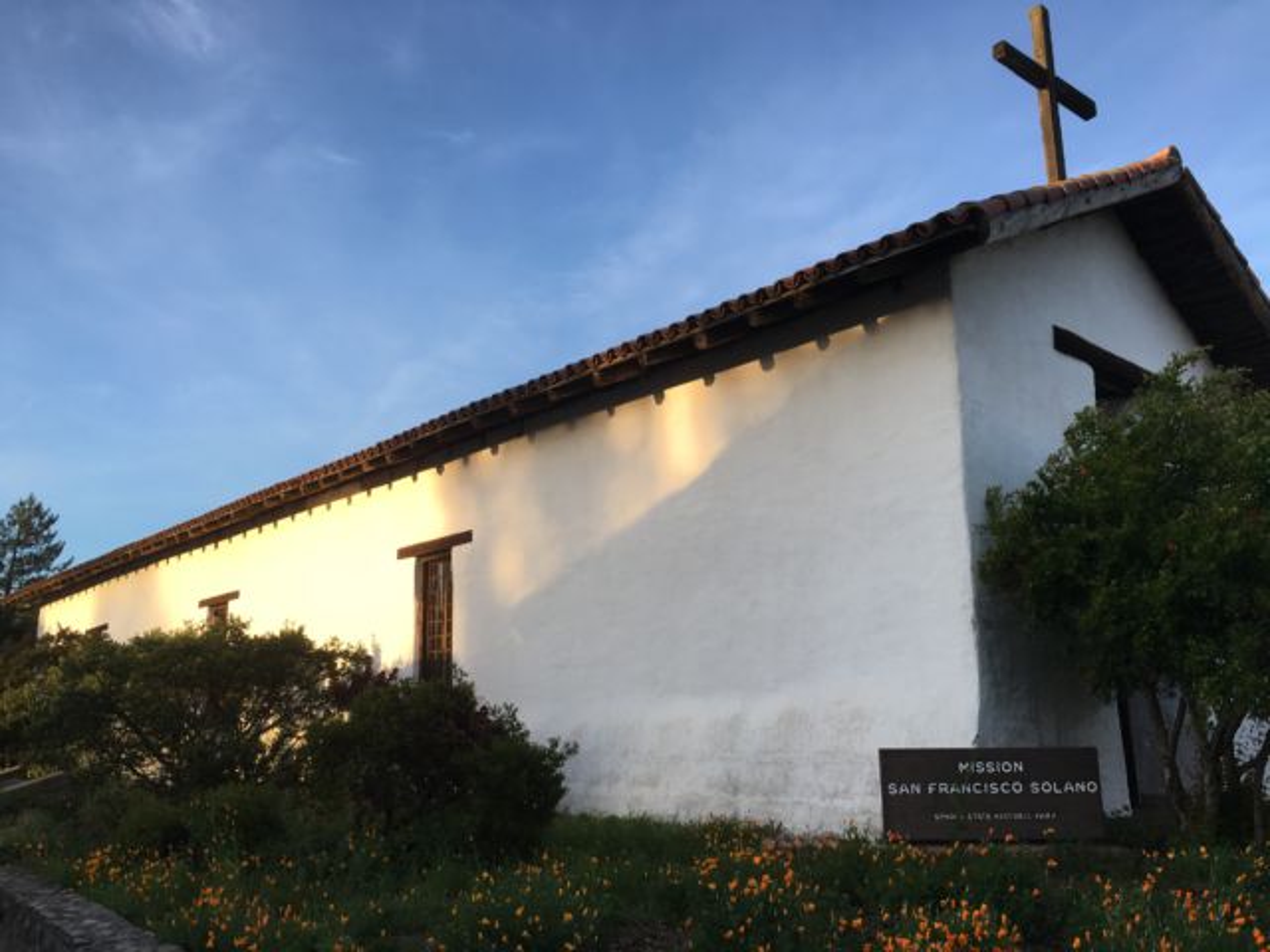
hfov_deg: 61.7
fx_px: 1064
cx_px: 635
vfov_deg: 48.2
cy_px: 476
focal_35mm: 29
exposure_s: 1/442
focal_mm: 4.15
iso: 25
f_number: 2.2
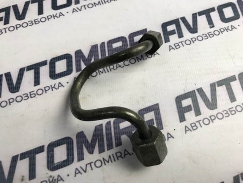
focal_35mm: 28
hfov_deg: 63.4
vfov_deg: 49.7
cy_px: 92
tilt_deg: -70.6
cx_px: 122
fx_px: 197
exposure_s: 1/33
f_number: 1.8
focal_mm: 3.99
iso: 25
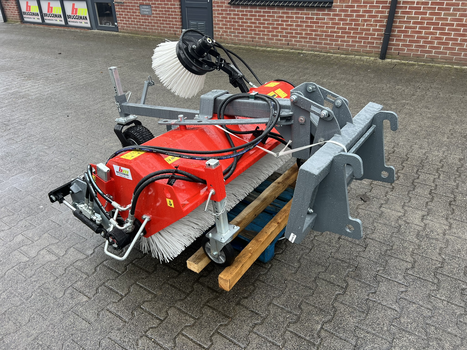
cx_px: 234
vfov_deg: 53.1
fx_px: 351
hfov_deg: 67.3
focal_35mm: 26
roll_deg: +0.6
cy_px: 175
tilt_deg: -29.2
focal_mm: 5.7
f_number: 1.5
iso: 50
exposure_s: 1/121
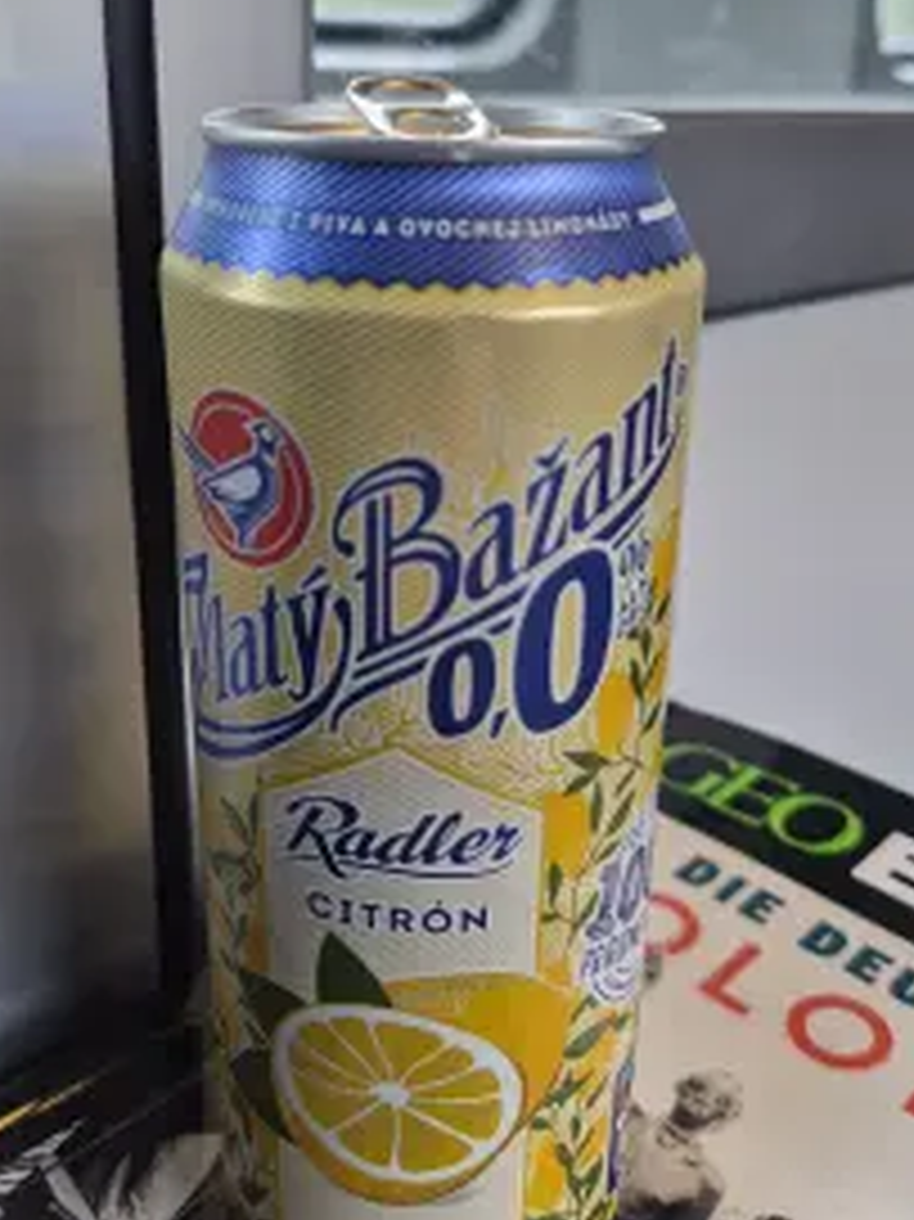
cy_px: 540
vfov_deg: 53.9
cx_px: 446
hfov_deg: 41.8
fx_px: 1198
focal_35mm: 34
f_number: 1.8
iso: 125
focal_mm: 5.4
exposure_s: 1/100
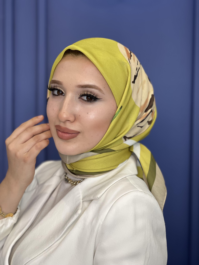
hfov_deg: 19.1
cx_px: 100
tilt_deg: -3.8
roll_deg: -0.6
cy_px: 132
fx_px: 590
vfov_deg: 25.3
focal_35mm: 77
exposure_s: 1/100
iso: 80
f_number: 2.8
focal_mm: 9
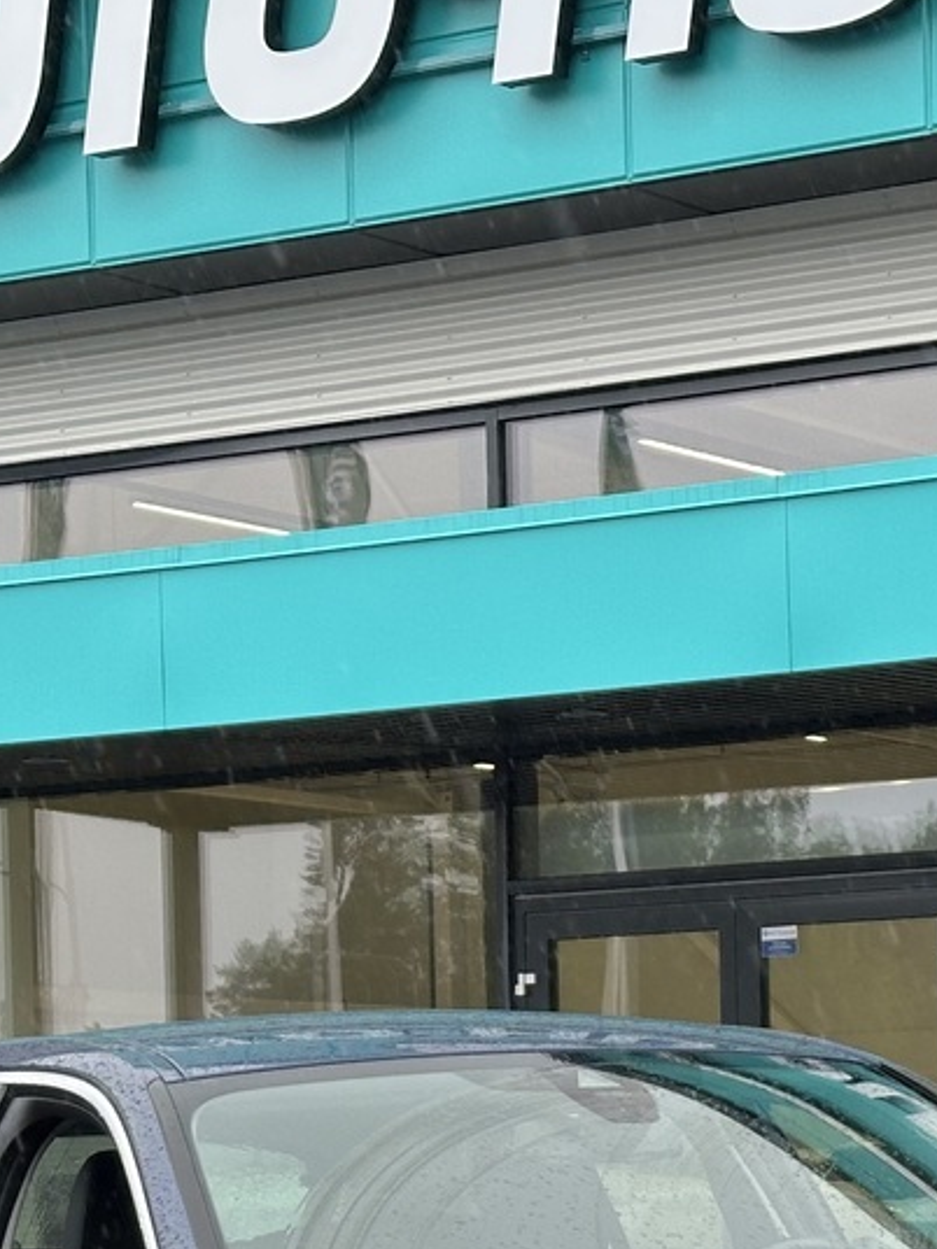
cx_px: 746
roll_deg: +0.6
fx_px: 4656
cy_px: 1230
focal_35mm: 129
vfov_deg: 15.0
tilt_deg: +0.8
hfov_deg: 11.5
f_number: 1.78
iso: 80
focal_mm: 6.86
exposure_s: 1/163
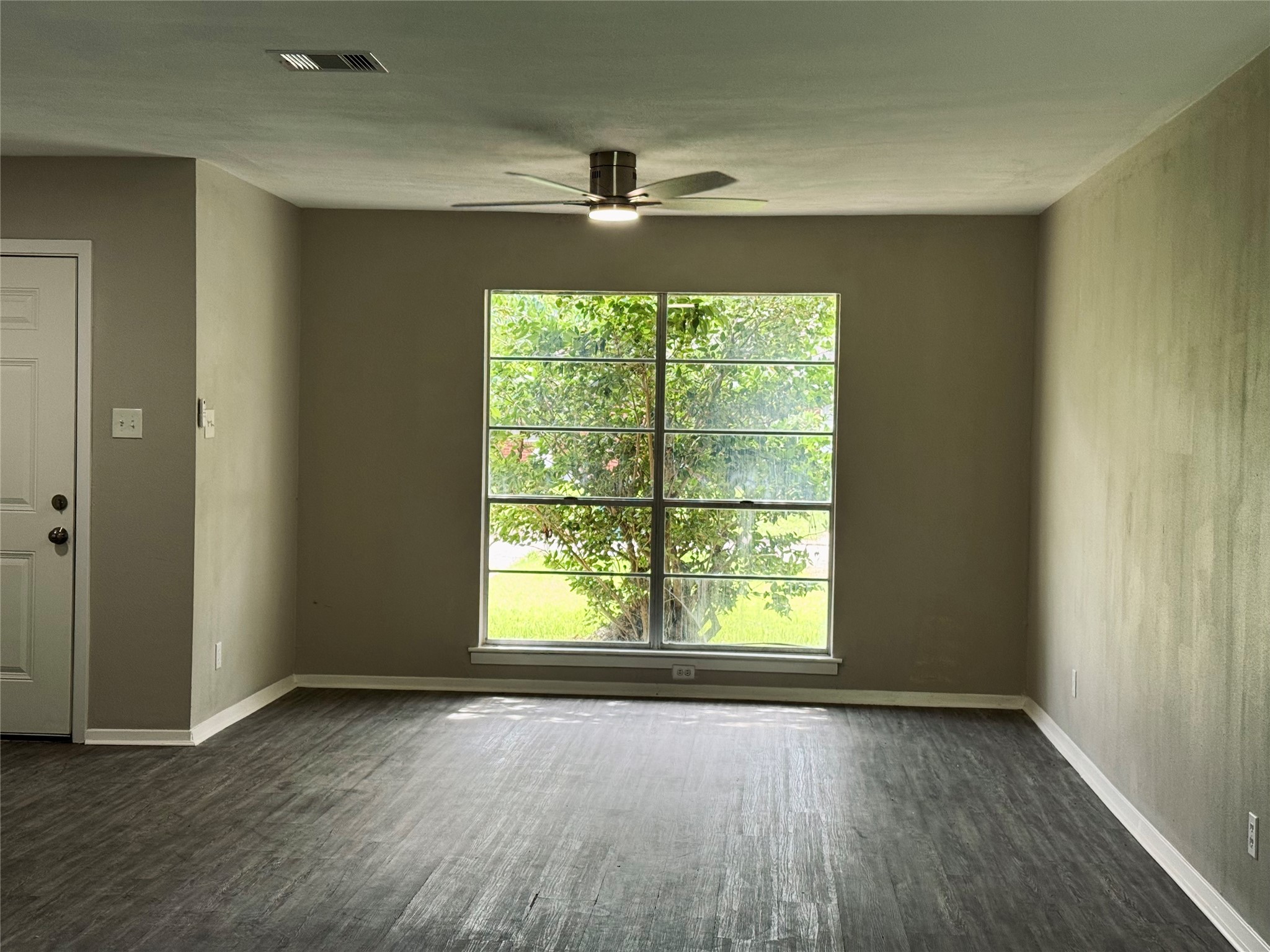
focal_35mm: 48
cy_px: 476
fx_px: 1761
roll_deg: -1.7
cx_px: 635
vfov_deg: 30.3
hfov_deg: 39.7
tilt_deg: -2.3
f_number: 1.78
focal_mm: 6.76
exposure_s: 1/121
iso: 80
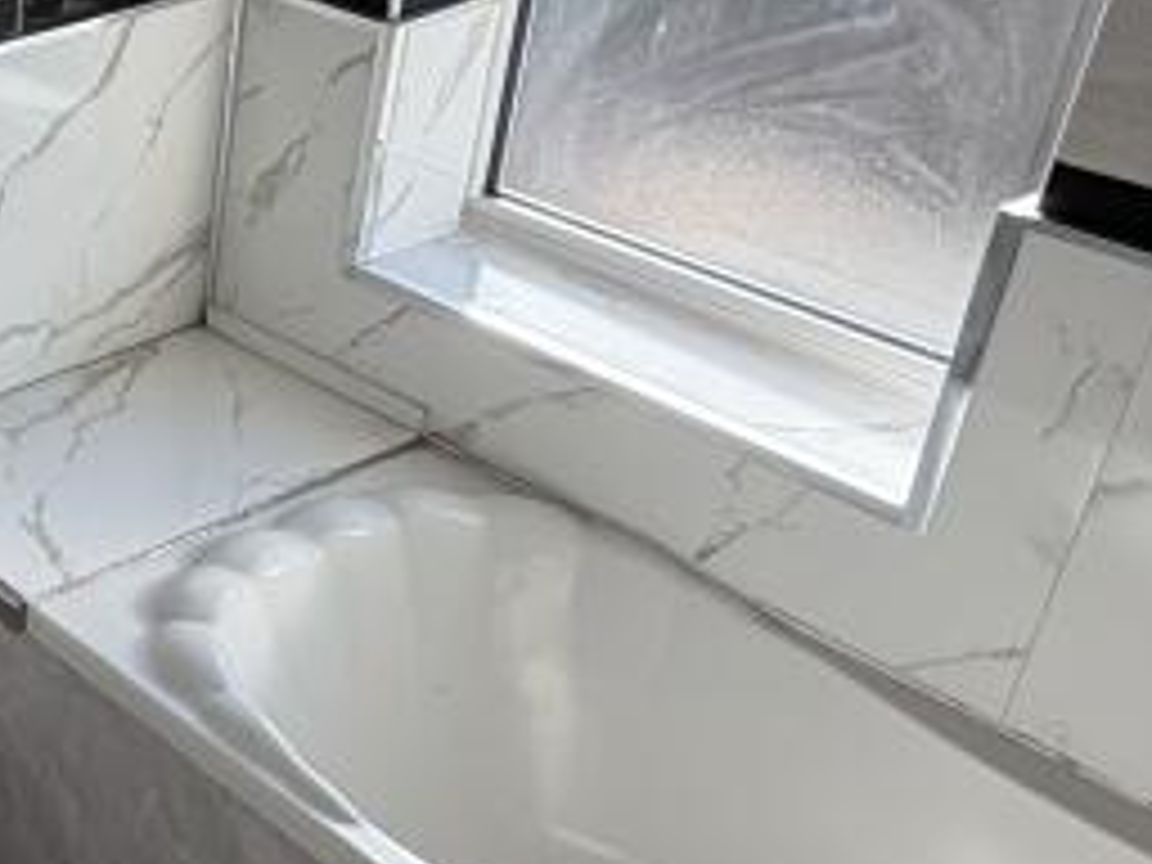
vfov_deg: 26.0
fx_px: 1864
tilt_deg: -27.3
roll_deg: +4.9
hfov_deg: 26.8
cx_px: -477
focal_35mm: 56
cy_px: 284
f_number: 2.2
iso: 40
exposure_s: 1/228
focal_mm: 2.22
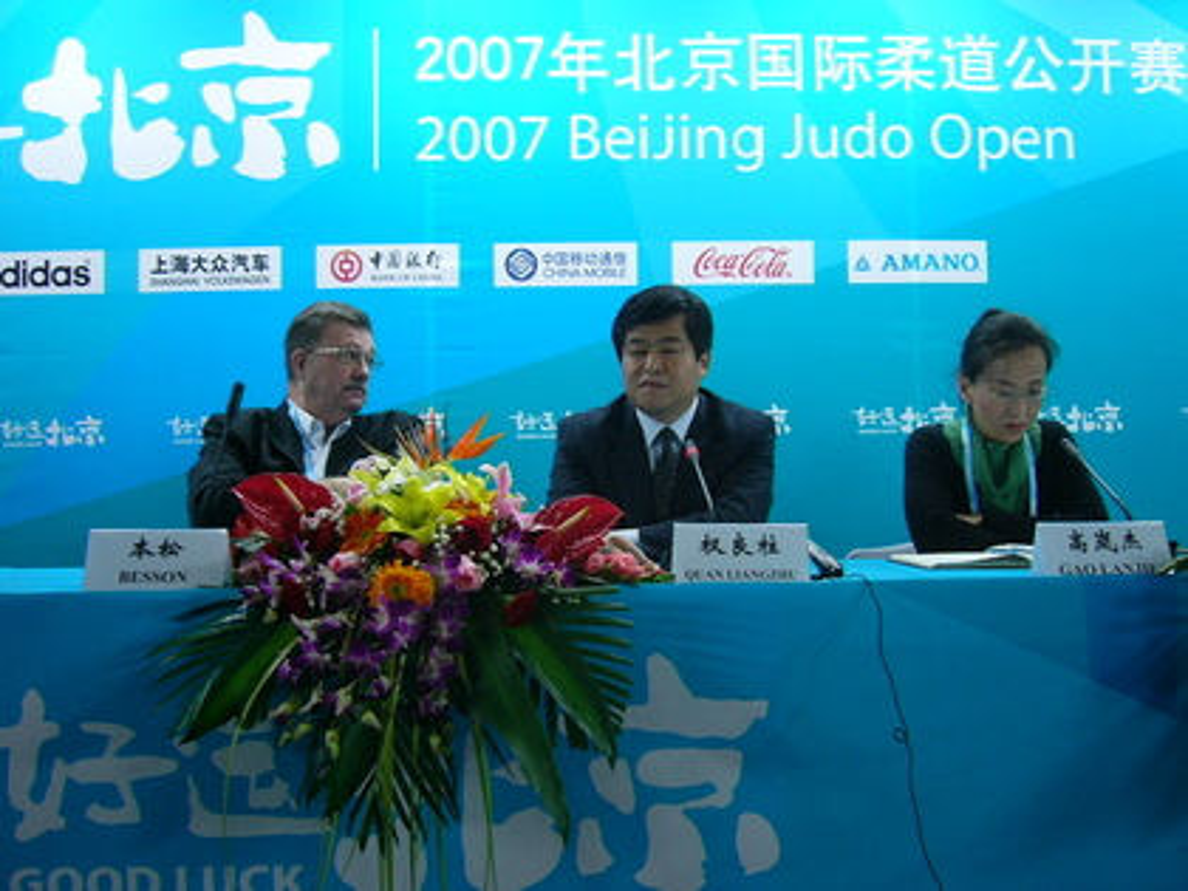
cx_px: 594
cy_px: 446
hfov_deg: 52.6
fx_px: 1201
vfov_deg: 40.7
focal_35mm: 35
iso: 150
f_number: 2.8
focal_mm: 5.8
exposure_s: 1/60
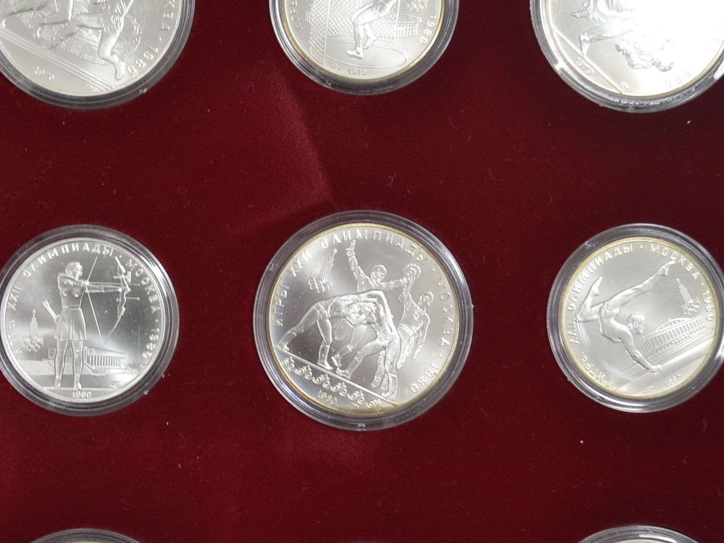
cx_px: 221
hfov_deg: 25.5
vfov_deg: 19.4
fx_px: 1590
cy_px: 331
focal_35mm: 76
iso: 320
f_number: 4.5
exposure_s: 1/20
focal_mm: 30
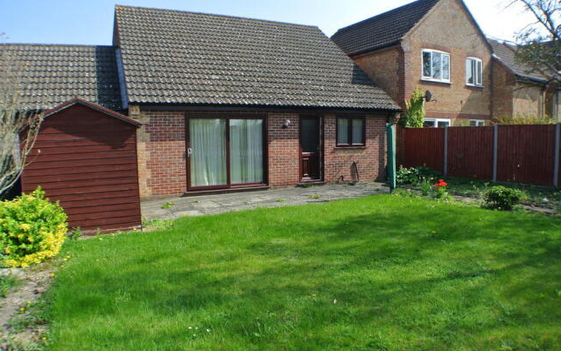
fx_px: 489
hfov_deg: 59.7
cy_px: 169
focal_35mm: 32
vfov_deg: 39.4
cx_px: 280
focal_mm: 11.8
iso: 100
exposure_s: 1/400
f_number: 4.5
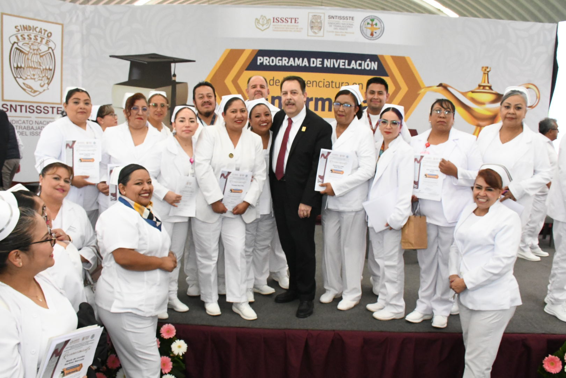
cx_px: 283
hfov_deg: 67.4
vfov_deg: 47.9
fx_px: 424
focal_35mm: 27
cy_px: 189
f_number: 14
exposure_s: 1/160
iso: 6400
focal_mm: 18
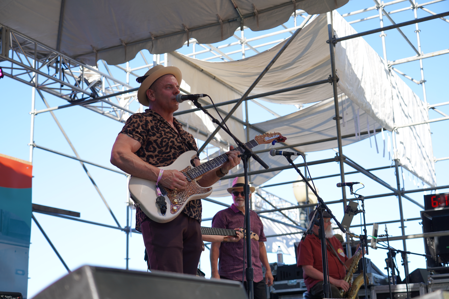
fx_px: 698
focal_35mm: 56
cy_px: 150
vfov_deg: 24.2
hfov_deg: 35.6
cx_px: 224
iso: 100
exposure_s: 1/200
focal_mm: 56
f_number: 4
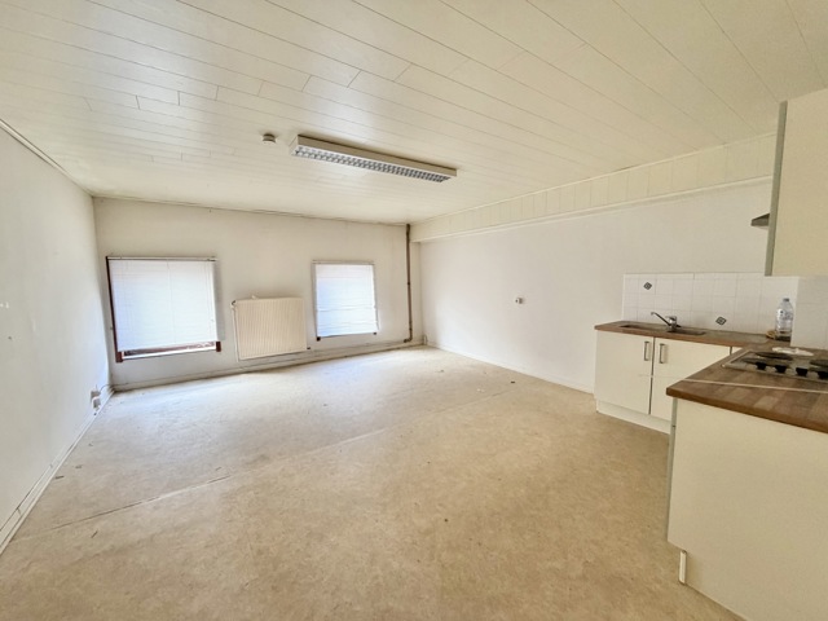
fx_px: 335
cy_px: 310
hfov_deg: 102.1
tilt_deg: -6.5
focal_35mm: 14
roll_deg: +1.4
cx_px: 414
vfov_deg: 85.7
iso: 320
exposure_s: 1/73
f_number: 2.2
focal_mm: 2.22
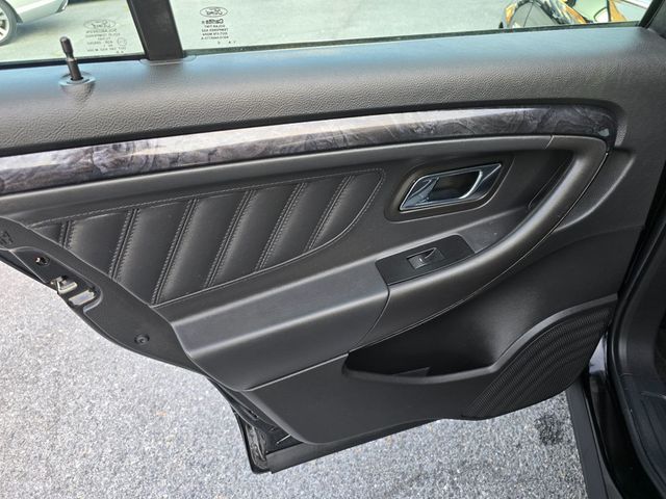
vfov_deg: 58.9
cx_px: 333
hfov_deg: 73.9
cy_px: 250
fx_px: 443
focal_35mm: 23
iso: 125
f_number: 1.7
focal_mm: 6.3
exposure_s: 1/180
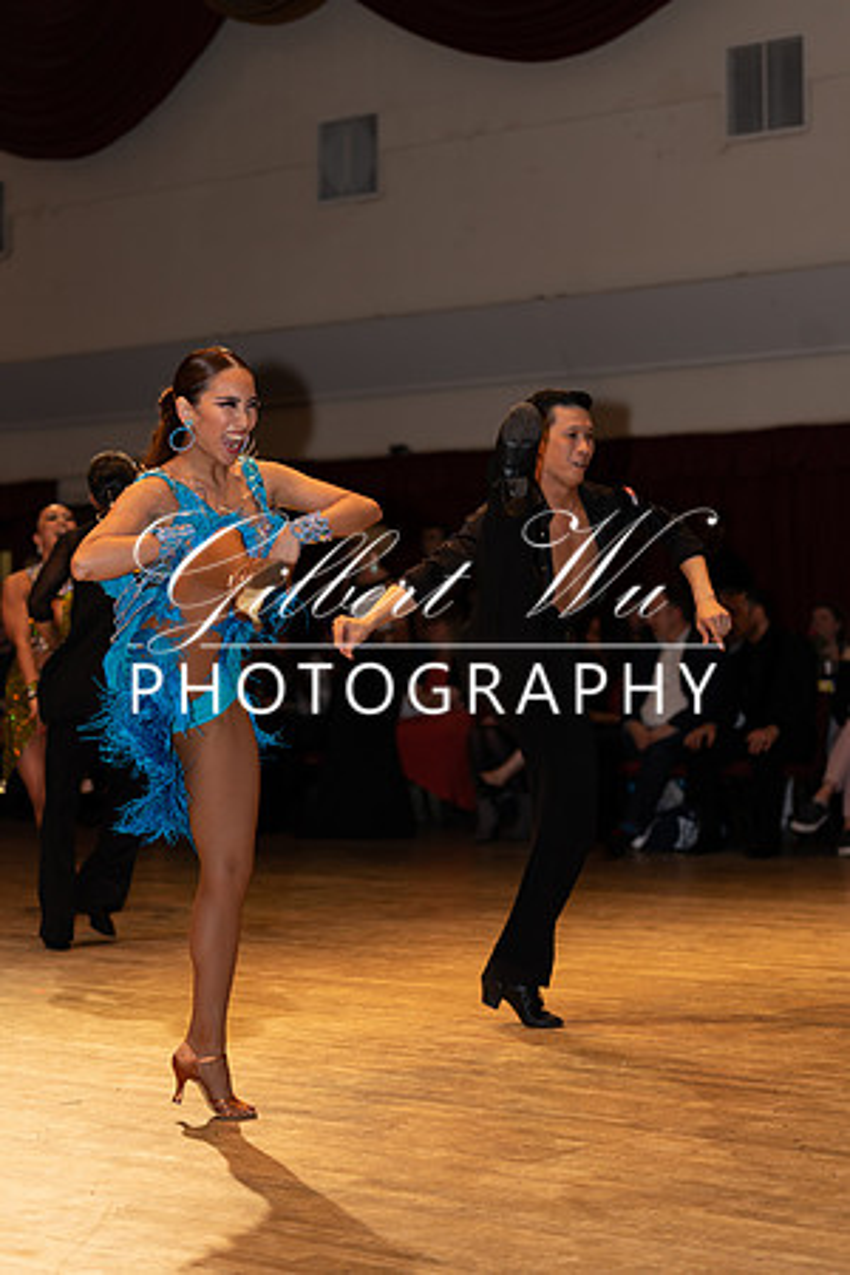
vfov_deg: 28.8
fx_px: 2479
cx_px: 425
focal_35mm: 70
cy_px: 638
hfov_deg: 19.5
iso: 200
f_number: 2.8
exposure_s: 1/160
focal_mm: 70
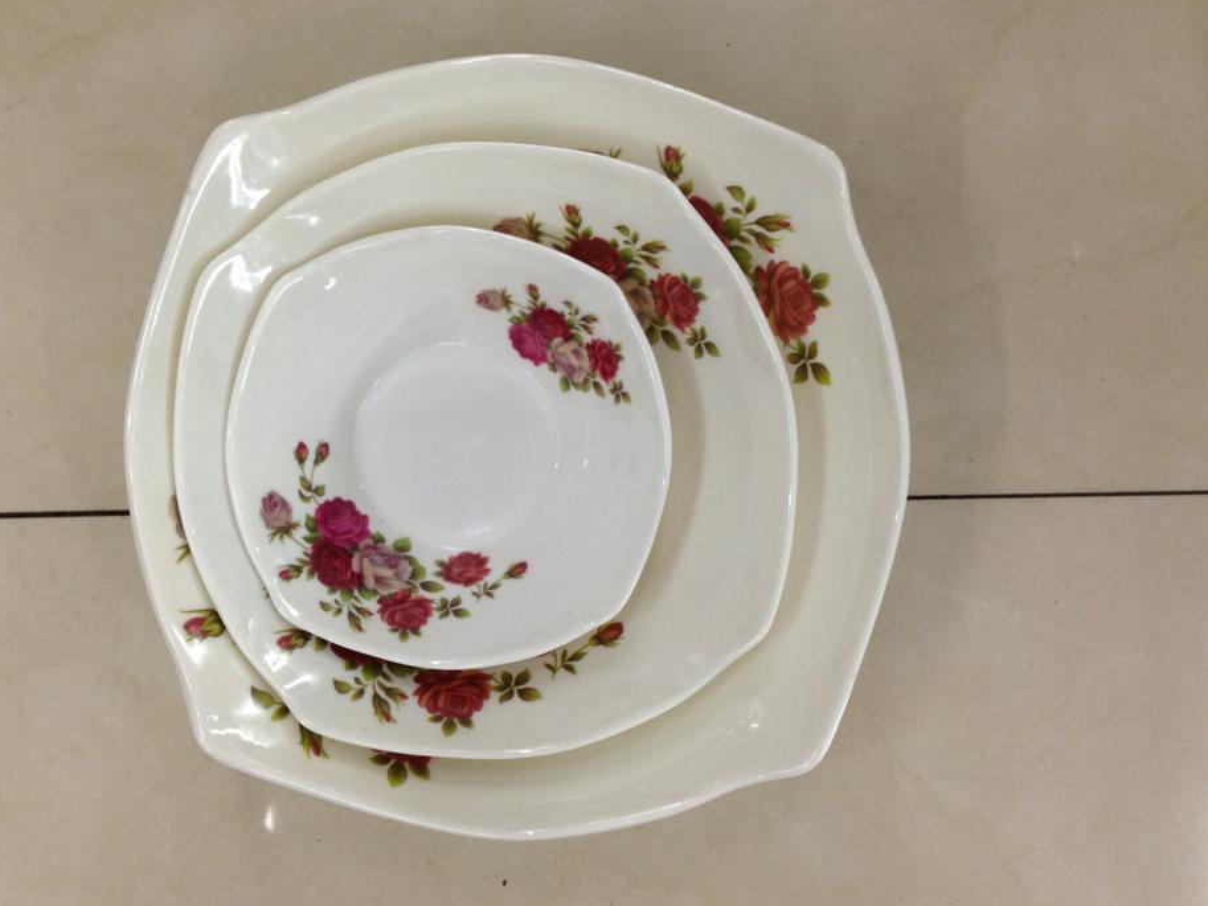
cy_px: 452
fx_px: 1291
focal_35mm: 37
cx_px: 568
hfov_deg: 50.1
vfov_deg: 38.7
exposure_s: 1/20
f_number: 2.4
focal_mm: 4.13
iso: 100
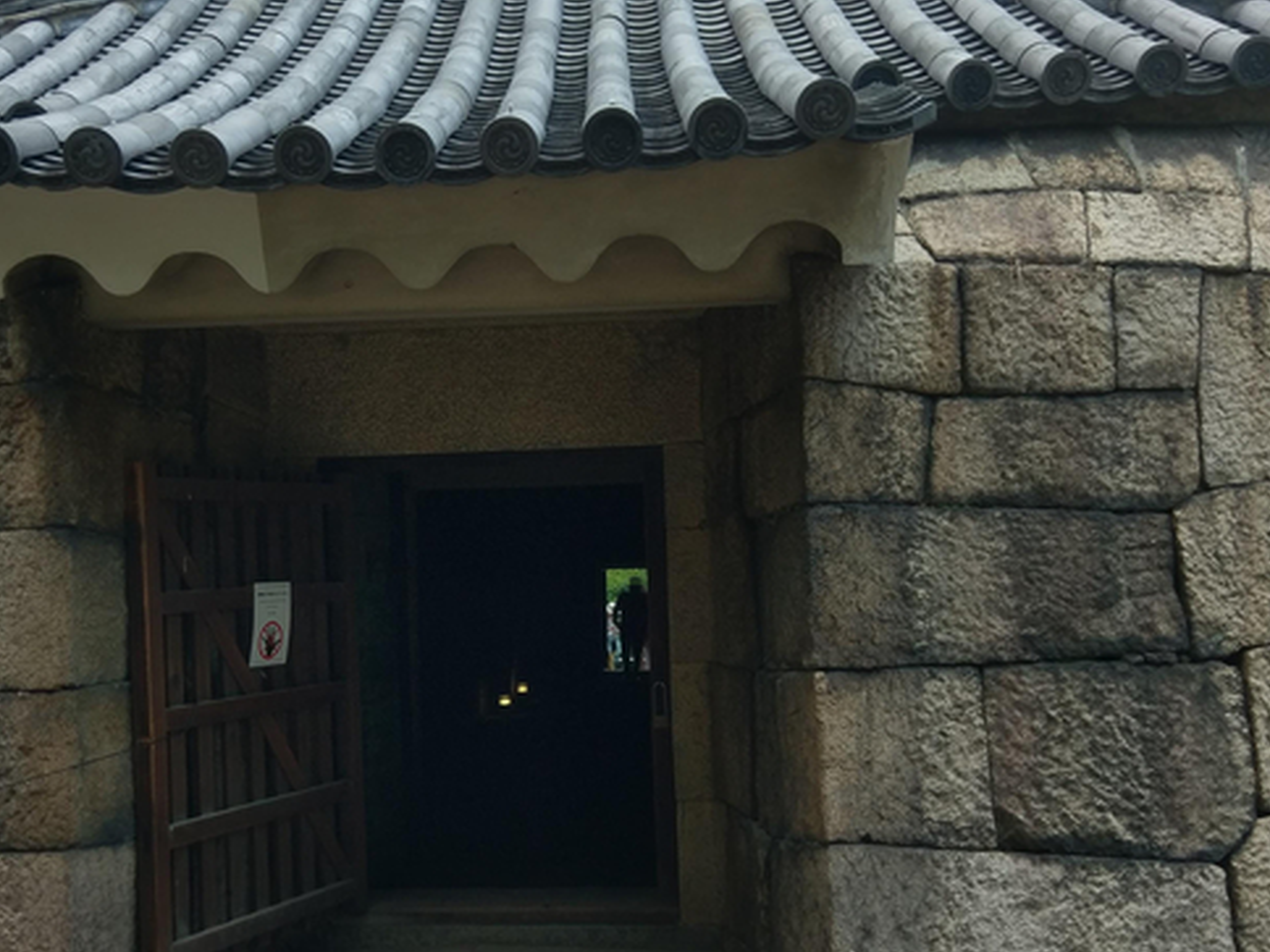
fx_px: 1578
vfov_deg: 33.6
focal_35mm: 43
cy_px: 522
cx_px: 535
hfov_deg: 43.7
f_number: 1.8
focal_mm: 4.58
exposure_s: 1/990
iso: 100
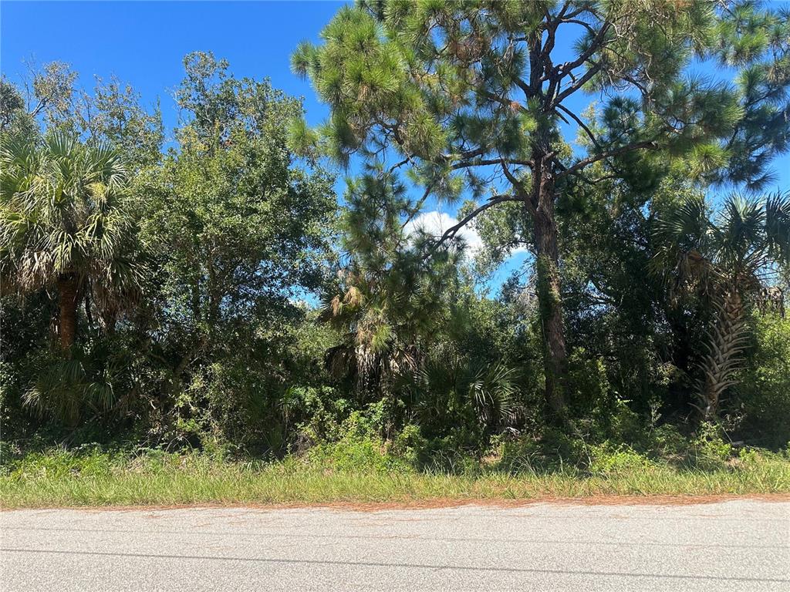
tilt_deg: +10.0
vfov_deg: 56.8
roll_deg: +0.6
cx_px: 395
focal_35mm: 24
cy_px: 296
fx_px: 548
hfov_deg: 71.6
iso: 80
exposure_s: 1/1393
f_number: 1.78
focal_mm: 6.86
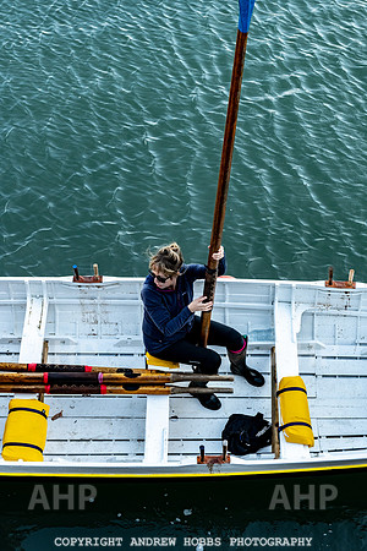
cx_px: 184
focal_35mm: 70
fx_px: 1070
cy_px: 276
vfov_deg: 28.8
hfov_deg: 19.5
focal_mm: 70
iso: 320
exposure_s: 1/400
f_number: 5.6
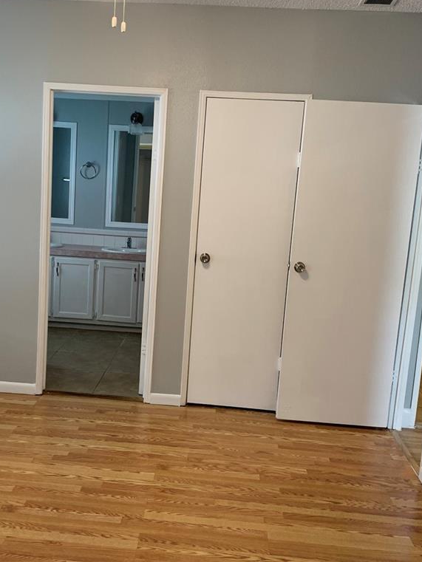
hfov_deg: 34.9
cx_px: 155
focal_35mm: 41
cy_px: 296
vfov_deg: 45.7
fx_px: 666
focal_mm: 4.25
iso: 80
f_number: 1.8
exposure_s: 1/60
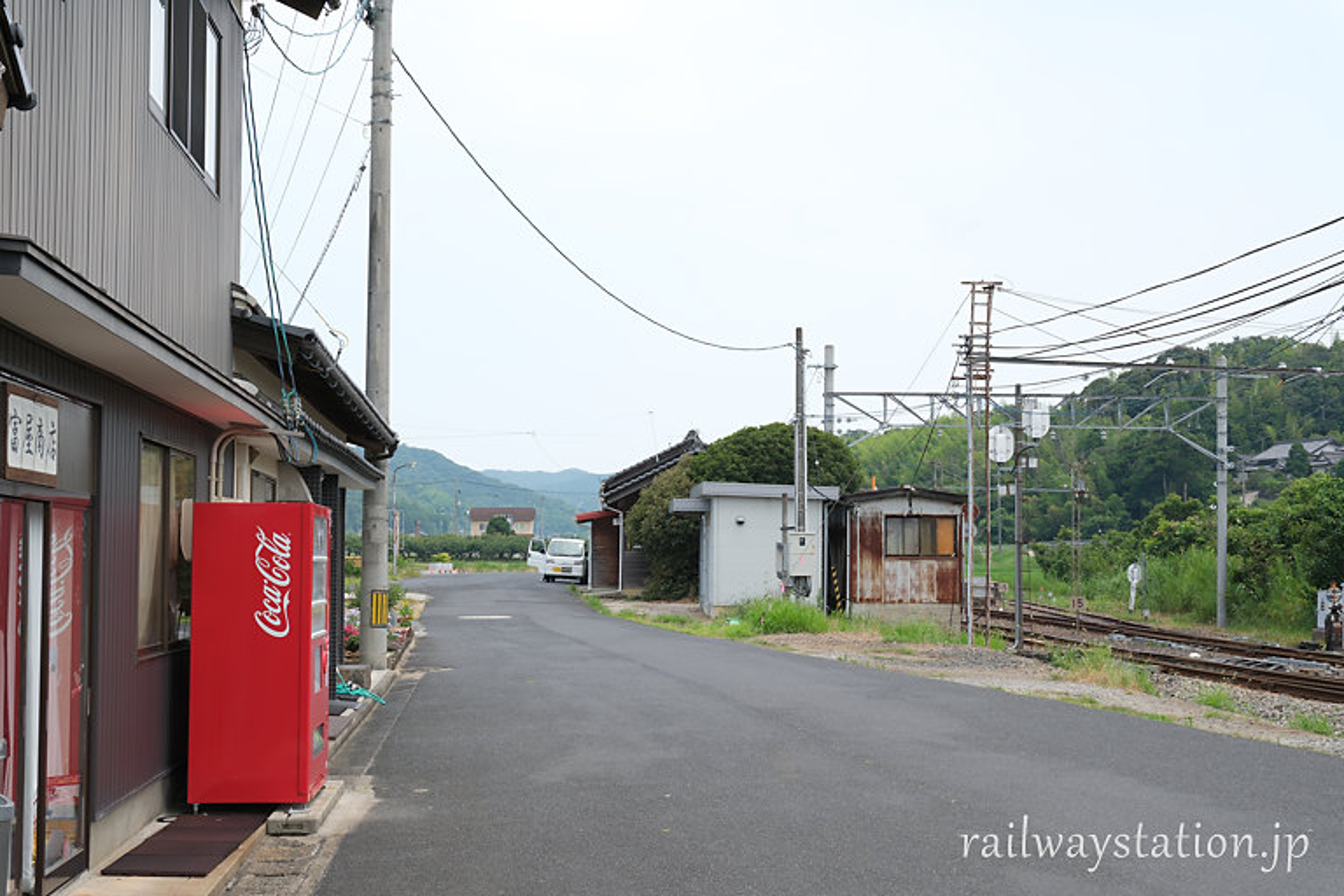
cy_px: 448
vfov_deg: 28.1
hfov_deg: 41.1
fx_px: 1792
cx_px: 672
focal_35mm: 48
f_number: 9
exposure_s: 1/105
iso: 125
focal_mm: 31.9
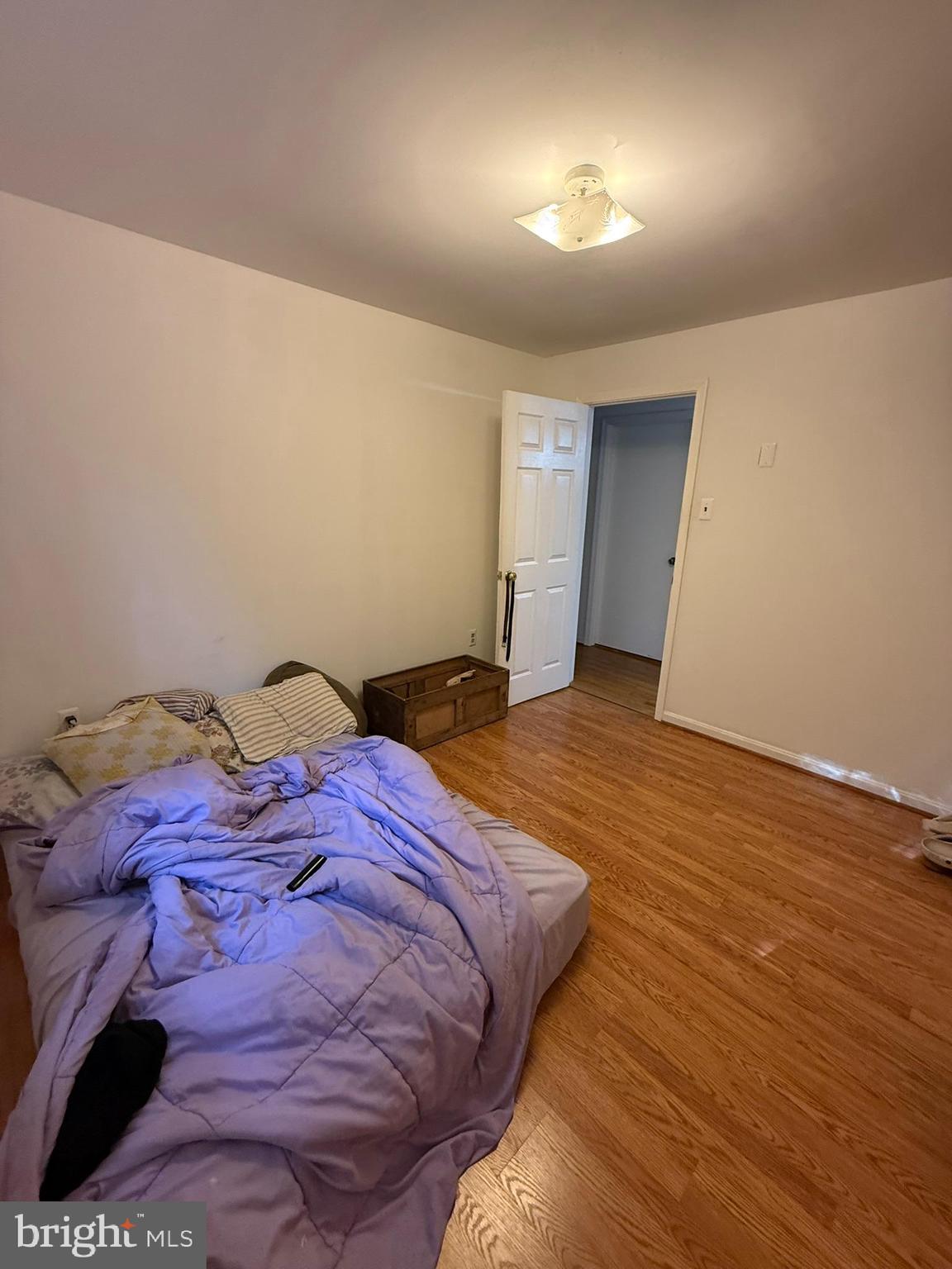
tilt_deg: -16.7
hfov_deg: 85.7
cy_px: 634
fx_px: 513
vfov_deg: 102.1
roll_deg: -2.3
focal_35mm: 14
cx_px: 476
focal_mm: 2.22
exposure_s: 1/60
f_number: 2.2
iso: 320
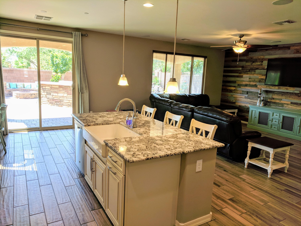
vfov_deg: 53.1
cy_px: 113
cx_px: 150
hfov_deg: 67.3
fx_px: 226
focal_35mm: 26
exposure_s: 1/120
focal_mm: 4.67
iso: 63
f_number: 2
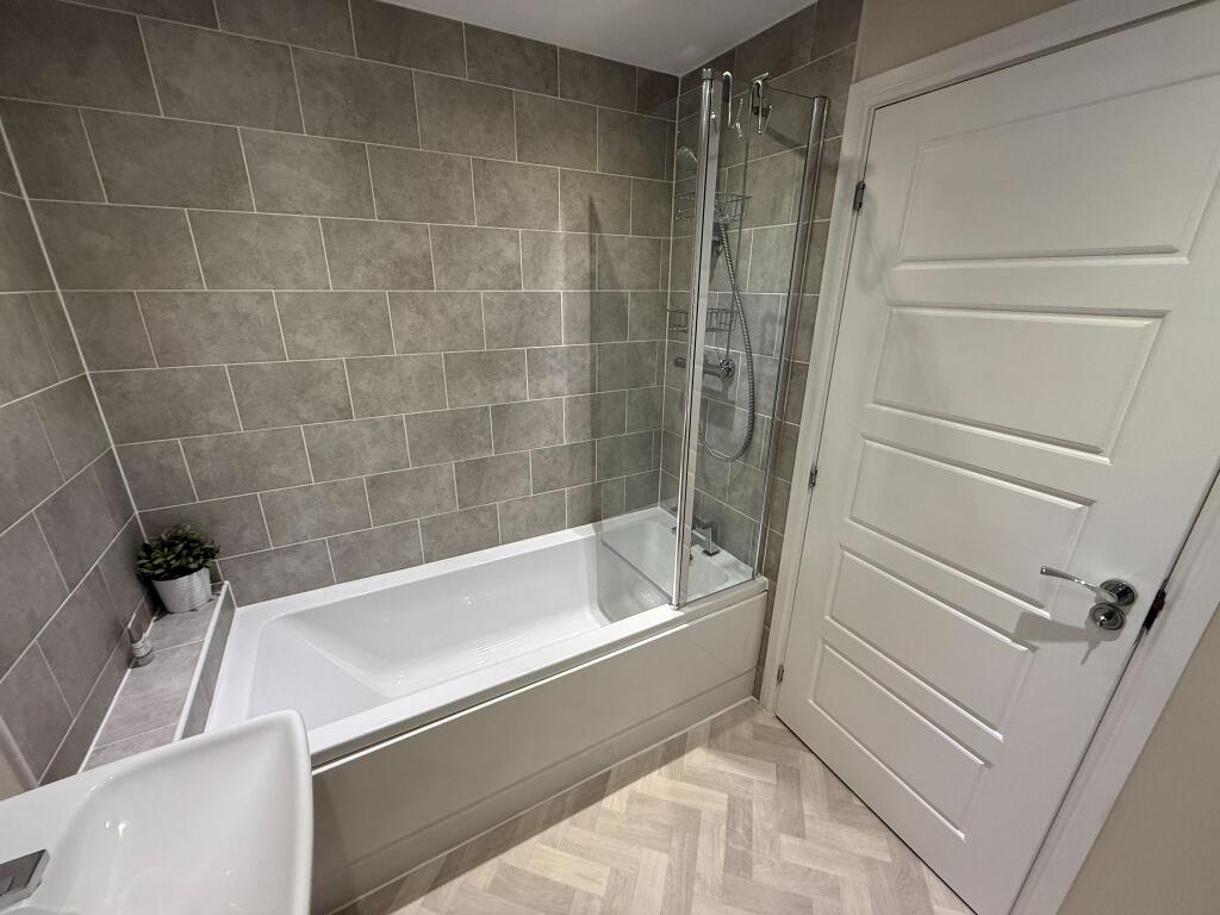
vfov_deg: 85.7
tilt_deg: -19.2
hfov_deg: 102.1
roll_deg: -0.5
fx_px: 493
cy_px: 458
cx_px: 610
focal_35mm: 14
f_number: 2.2
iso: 250
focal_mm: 2.22
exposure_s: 1/100
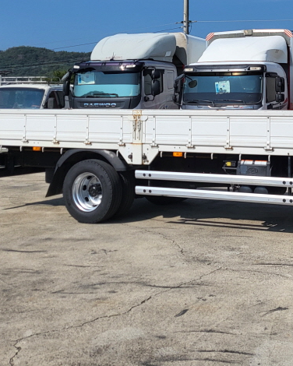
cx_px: 291
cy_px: 76
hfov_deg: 26.6
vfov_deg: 33.8
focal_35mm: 54
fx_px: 585
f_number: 1.8
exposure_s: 1/5584
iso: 50
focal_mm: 4.25
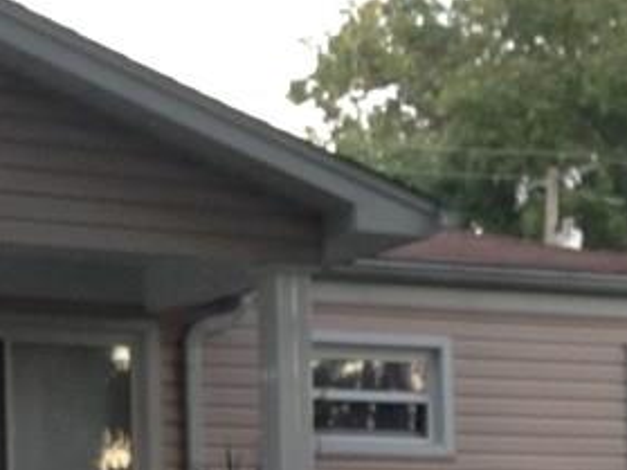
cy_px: 594
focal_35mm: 121
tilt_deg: -0.2
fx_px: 2191
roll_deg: -0.3
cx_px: 124
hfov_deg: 16.2
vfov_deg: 11.9
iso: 100
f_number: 2.4
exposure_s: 1/20
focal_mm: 4.12
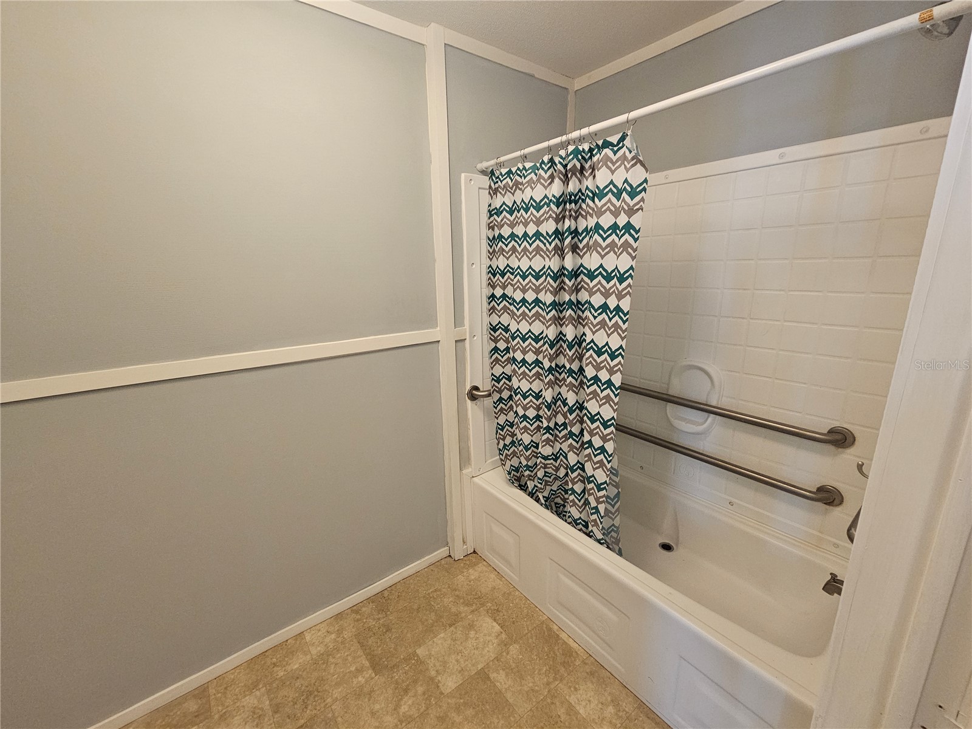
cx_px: 486
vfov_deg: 89.9
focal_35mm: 13
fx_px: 365
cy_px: 364
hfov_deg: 106.2
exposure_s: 1/60
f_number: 2.2
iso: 320
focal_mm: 2.2
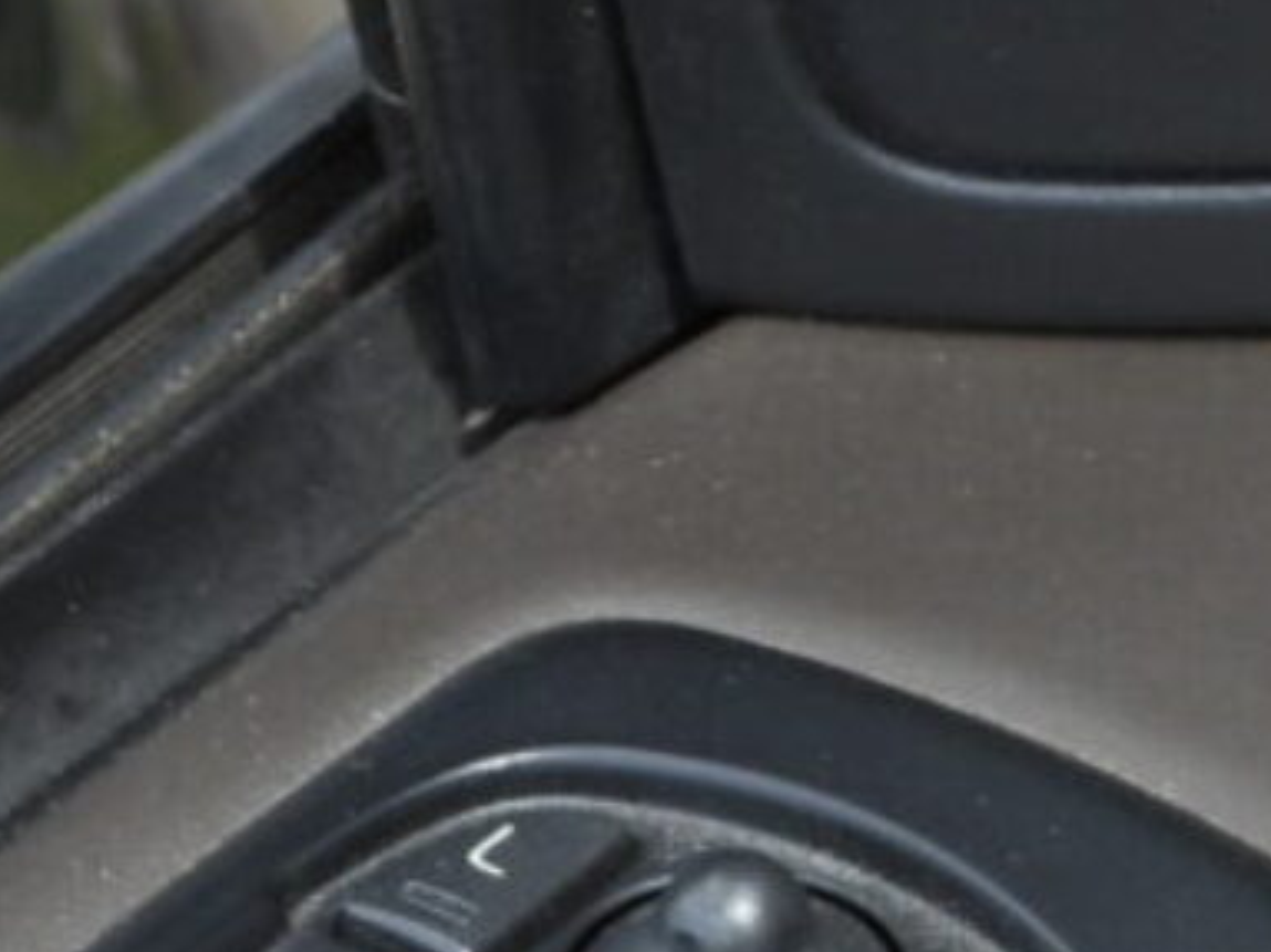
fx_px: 10755
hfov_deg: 6.7
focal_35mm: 293
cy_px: 1294
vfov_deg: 5.0
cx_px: 93
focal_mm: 12.6
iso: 100
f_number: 3.5
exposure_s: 1/320
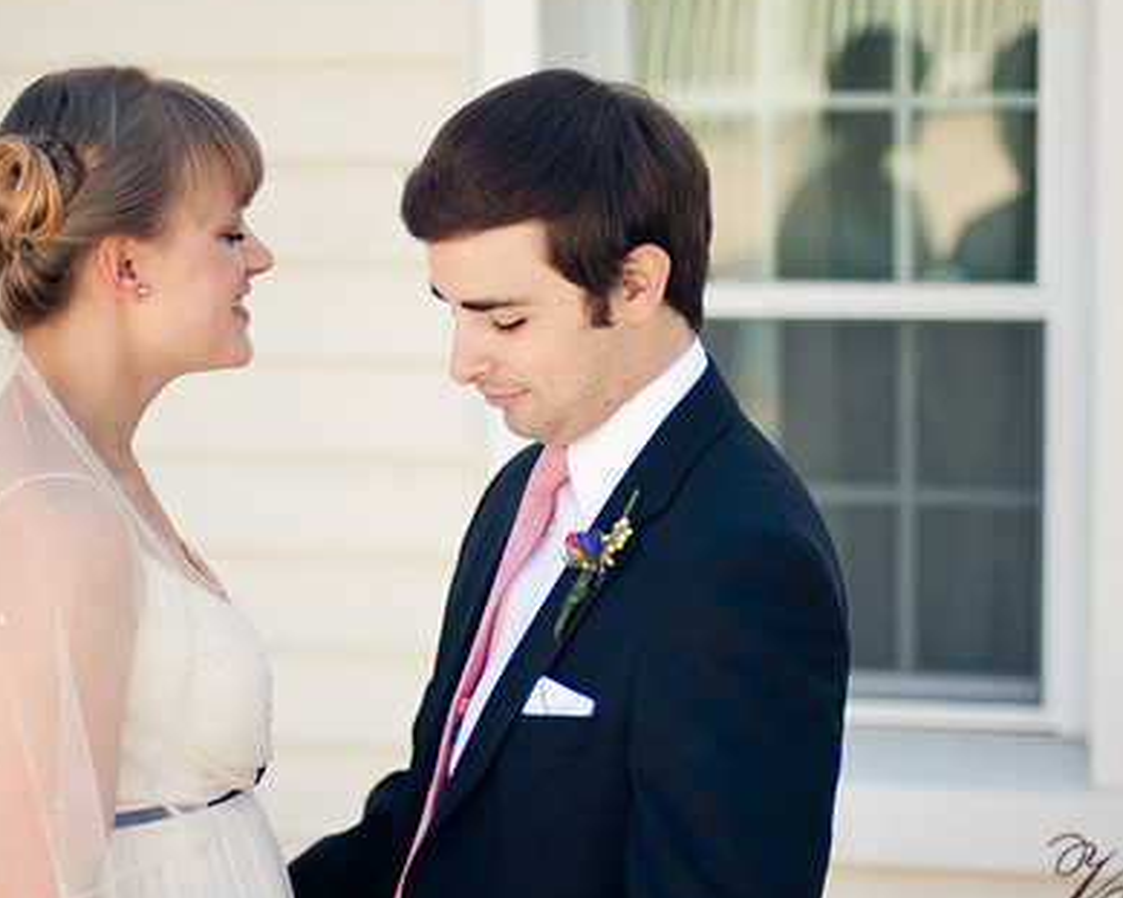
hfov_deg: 27.0
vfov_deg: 21.8
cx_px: 398
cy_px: 471
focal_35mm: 70
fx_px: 2326
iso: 200
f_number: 1.4
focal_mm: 50
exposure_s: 1/5000
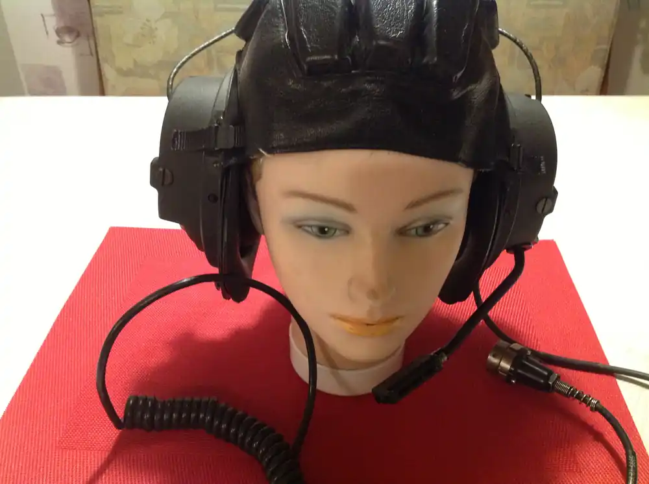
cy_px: 242
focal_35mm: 35
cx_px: 324
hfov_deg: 52.7
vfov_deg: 40.6
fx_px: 655
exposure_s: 1/15
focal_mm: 4.28
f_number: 2.4
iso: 400
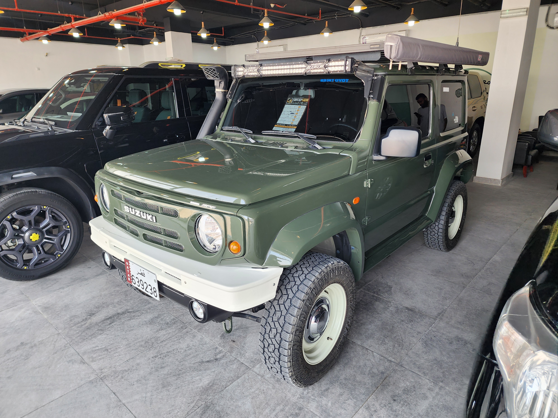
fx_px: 371
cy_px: 209
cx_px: 279
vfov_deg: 58.9
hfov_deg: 73.9
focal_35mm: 23
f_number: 1.8
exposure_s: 1/180
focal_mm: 6.4
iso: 64
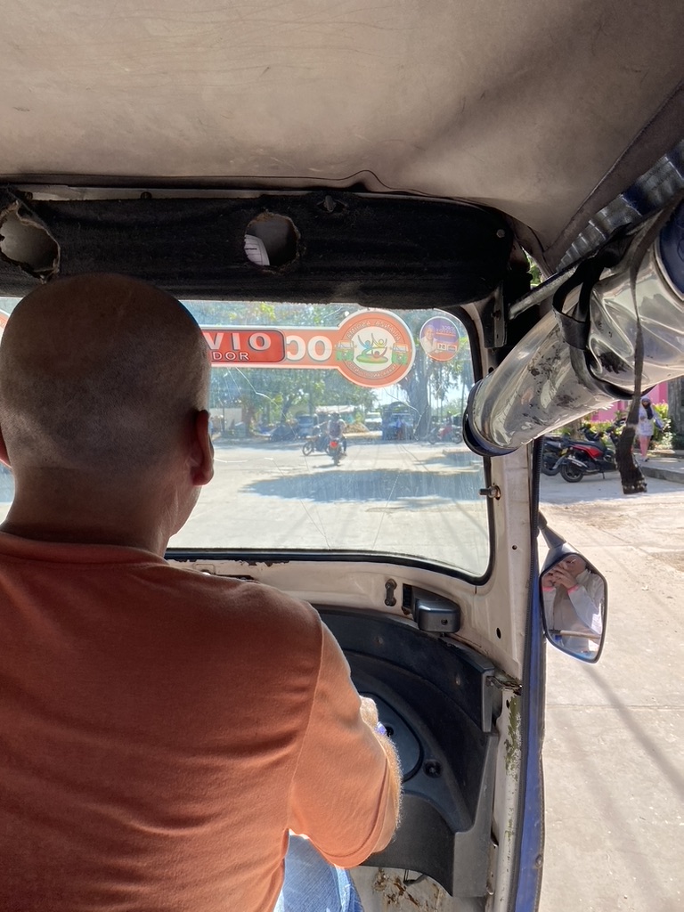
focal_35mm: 26
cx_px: 342
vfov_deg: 67.3
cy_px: 456
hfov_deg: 53.1
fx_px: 685
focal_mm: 4.25
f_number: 1.8
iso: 32
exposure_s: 1/473
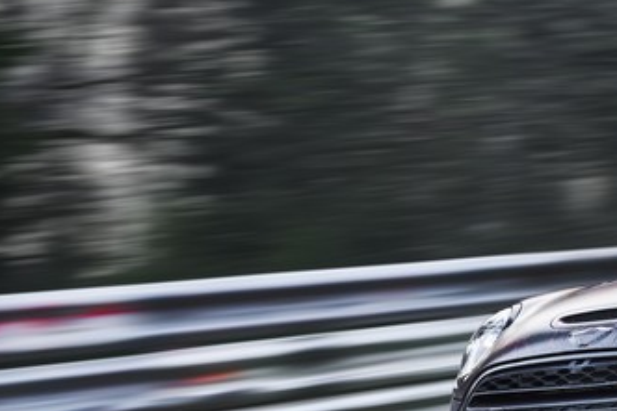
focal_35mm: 105
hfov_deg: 17.9
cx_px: 851
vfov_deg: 13.0
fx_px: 1799
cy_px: 209
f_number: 4
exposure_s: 1/100
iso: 400
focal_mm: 34
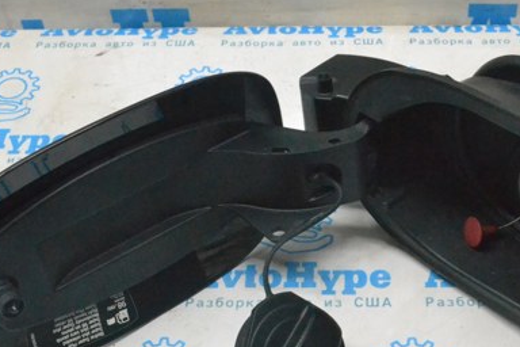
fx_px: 939
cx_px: 326
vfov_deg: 20.9
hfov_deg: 30.8
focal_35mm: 65
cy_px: 194
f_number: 10
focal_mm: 26
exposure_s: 1/160
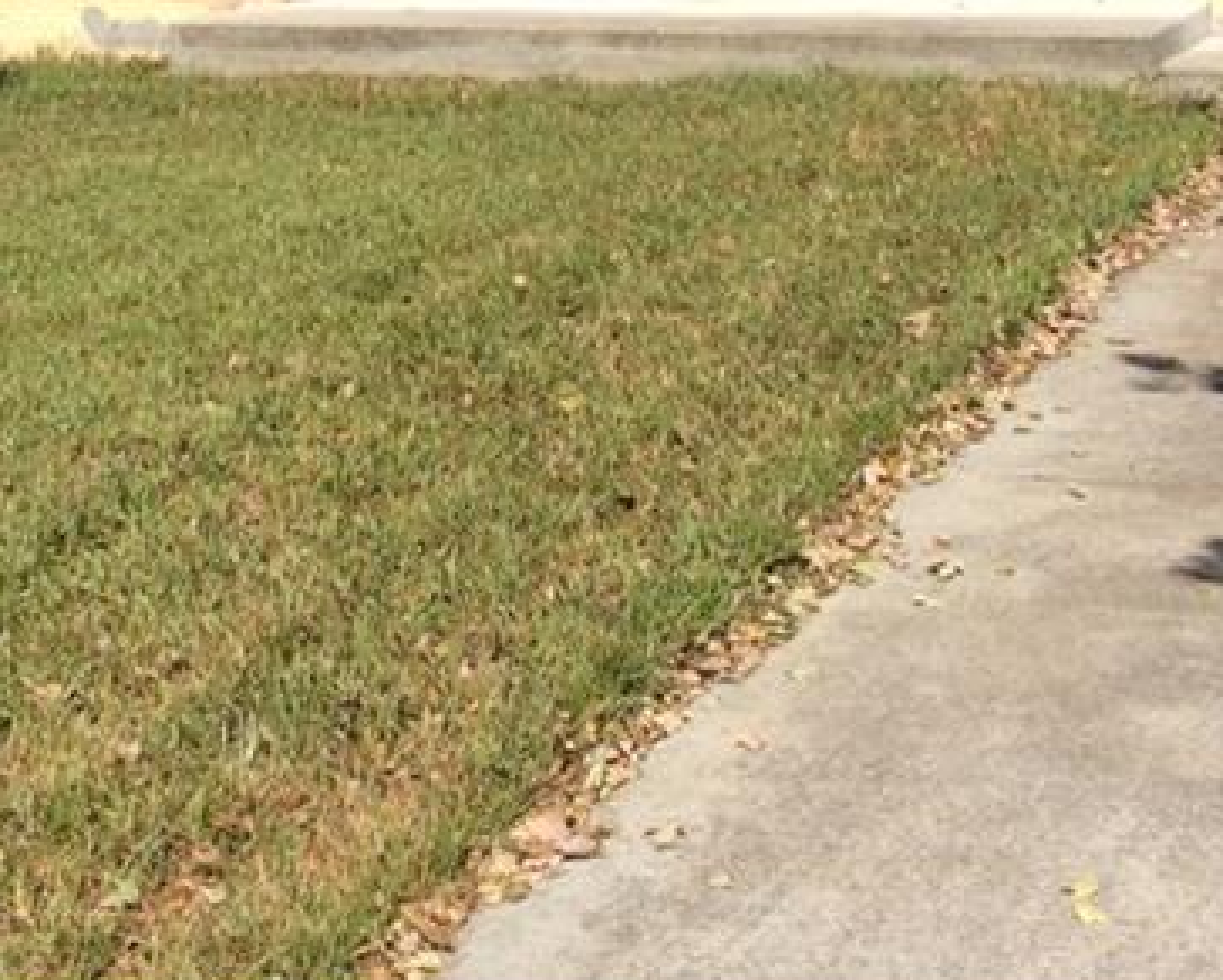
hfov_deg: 21.7
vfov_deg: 16.6
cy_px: -273
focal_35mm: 88
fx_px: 3188
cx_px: 586
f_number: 2.4
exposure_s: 1/1590
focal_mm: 3.3
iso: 32
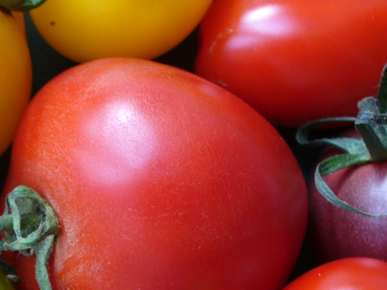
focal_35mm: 102
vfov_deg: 14.1
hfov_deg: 18.8
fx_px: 1140
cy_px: 335
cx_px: 12
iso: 80
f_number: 2.8
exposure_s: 1/50
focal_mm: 6.1
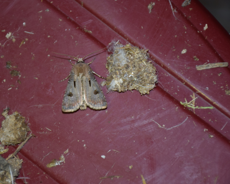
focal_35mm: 238
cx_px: 104
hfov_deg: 8.1
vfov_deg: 6.5
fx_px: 1620
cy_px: 92
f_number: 5.6
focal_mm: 140
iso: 500
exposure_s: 1/60
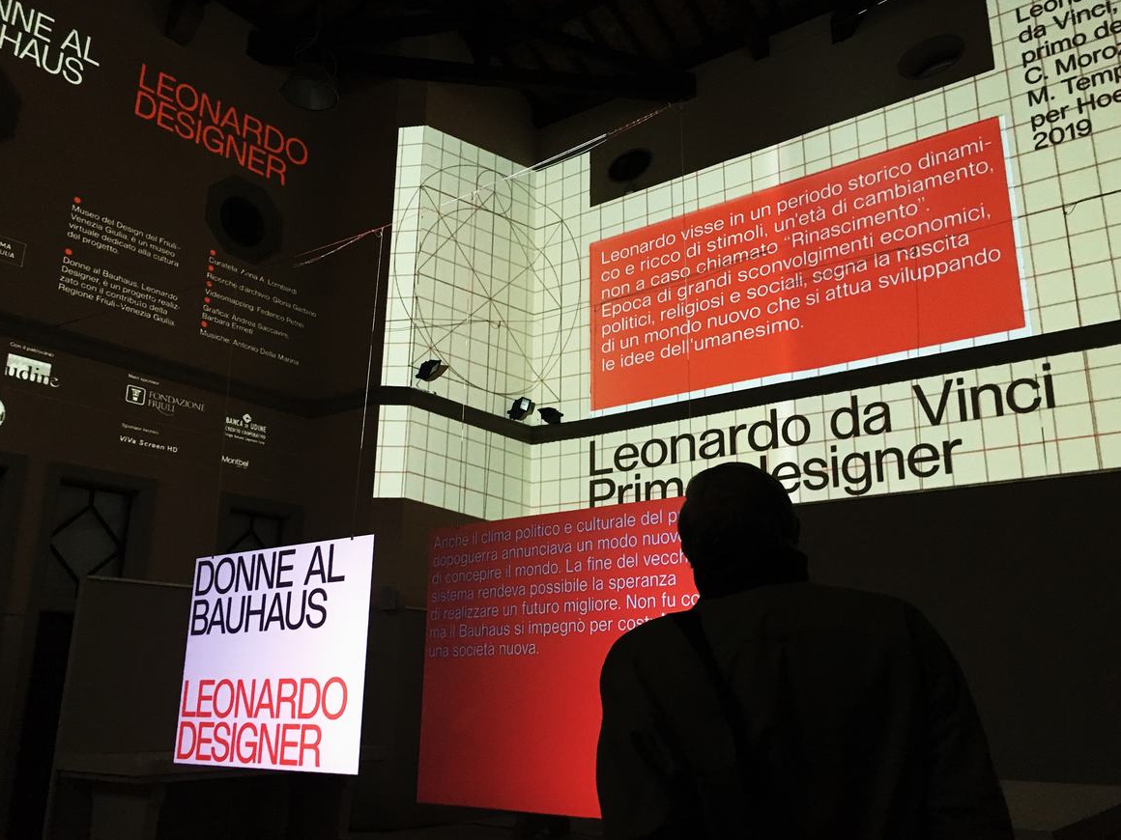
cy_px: 406
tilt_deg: +14.8
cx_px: 574
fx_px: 972
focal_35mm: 30
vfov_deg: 46.8
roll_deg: -1.3
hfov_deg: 60.0
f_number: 2.2
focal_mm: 4.15
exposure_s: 1/17
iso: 250
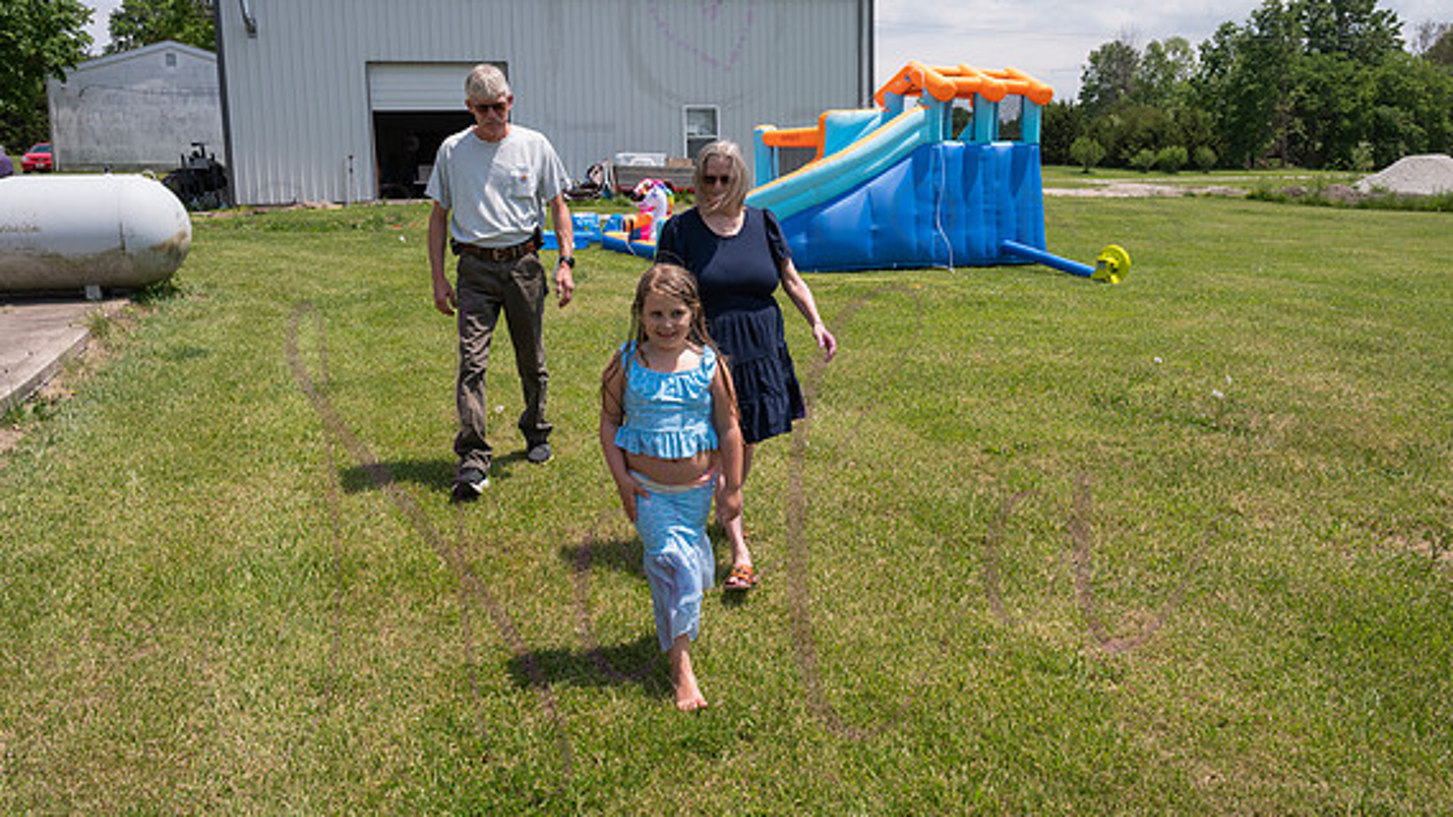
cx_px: 703
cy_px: 329
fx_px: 1117
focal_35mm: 29
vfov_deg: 40.0
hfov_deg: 66.1
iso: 400
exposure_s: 1/640
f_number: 10
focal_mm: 26
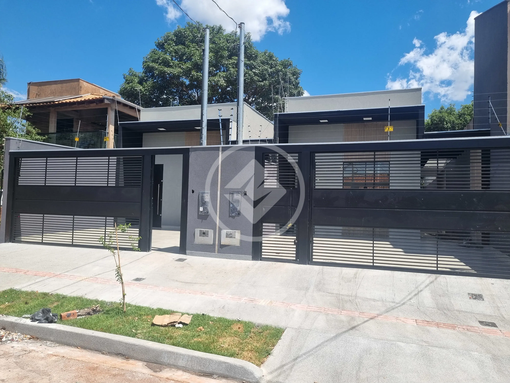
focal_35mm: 26
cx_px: 255
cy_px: 192
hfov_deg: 67.3
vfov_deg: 53.1
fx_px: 383
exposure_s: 1/2288
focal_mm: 5.4
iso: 50
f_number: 1.8
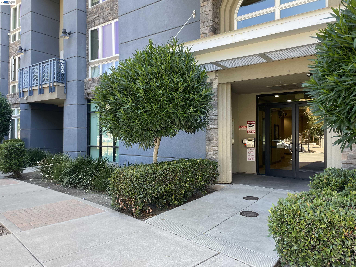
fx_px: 267
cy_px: 134
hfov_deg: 67.3
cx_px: 178
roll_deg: +0.5
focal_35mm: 26
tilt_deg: +1.3
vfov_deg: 53.1
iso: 32
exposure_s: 1/121
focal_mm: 4.2
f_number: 1.6
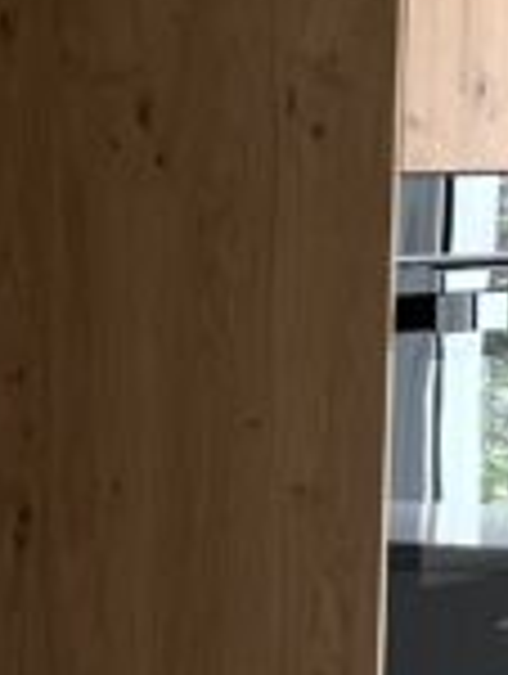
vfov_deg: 11.0
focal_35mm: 177
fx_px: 3454
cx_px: -845
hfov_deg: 7.6
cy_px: 792
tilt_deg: -10.0
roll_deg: +2.3
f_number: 1.6
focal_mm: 5.1
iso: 80
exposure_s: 1/100
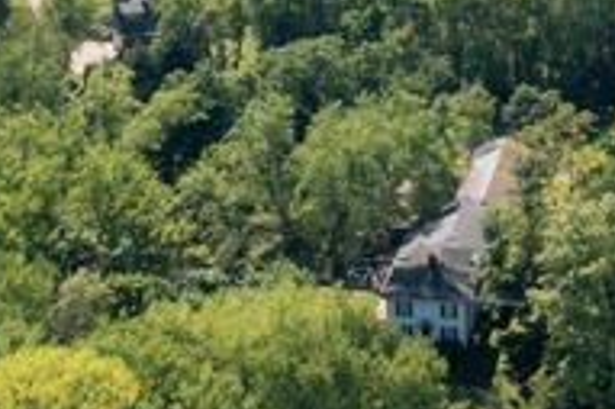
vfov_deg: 7.7
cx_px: 547
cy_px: -182
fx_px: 3004
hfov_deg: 11.6
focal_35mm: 176
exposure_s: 1/640
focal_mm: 10.26
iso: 100
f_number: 6.3
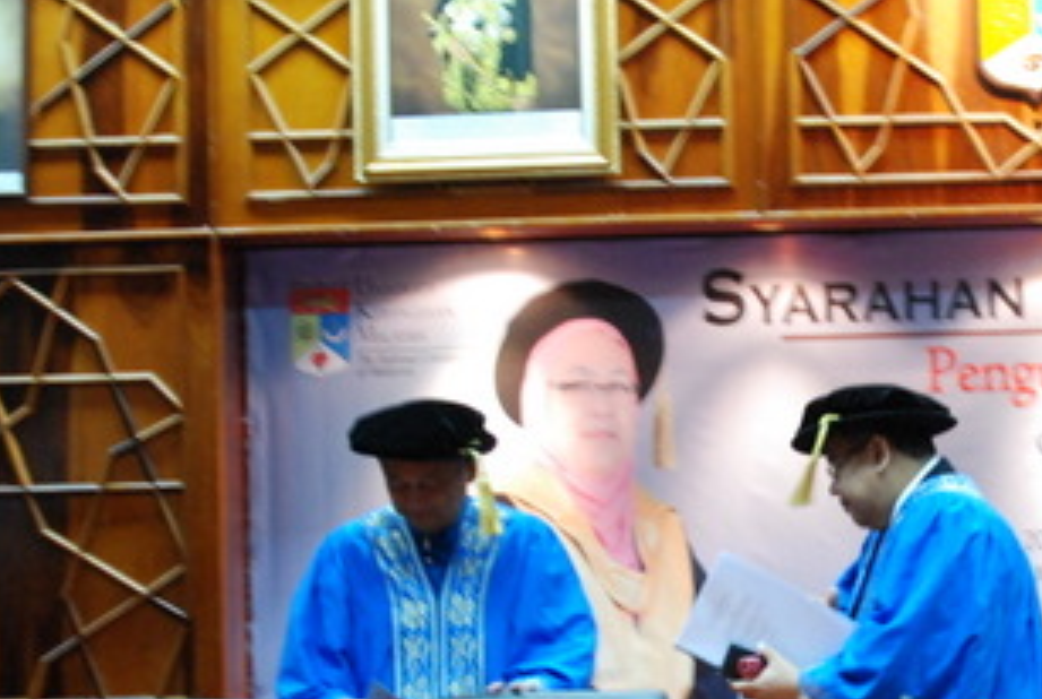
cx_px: 893
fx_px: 6351
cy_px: 575
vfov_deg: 6.3
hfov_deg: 9.3
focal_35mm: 219
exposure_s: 1/20
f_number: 4.5
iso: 1250
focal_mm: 70
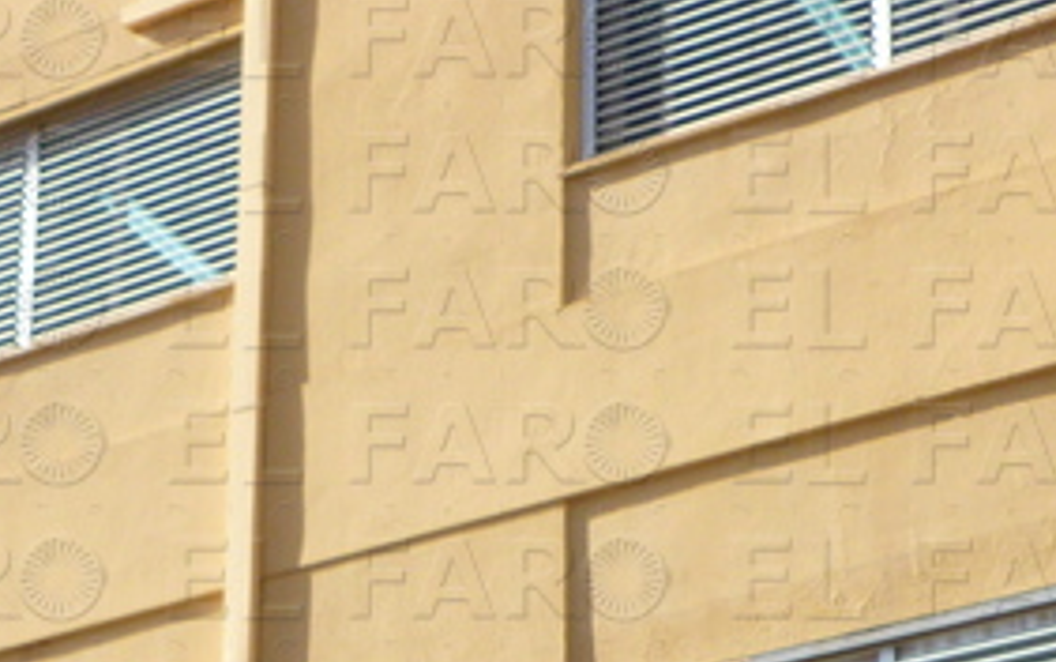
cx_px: 368
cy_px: 1418
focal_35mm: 108
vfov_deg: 10.8
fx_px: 3110
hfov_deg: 19.2
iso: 100
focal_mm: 5
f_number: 3.3
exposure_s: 1/500
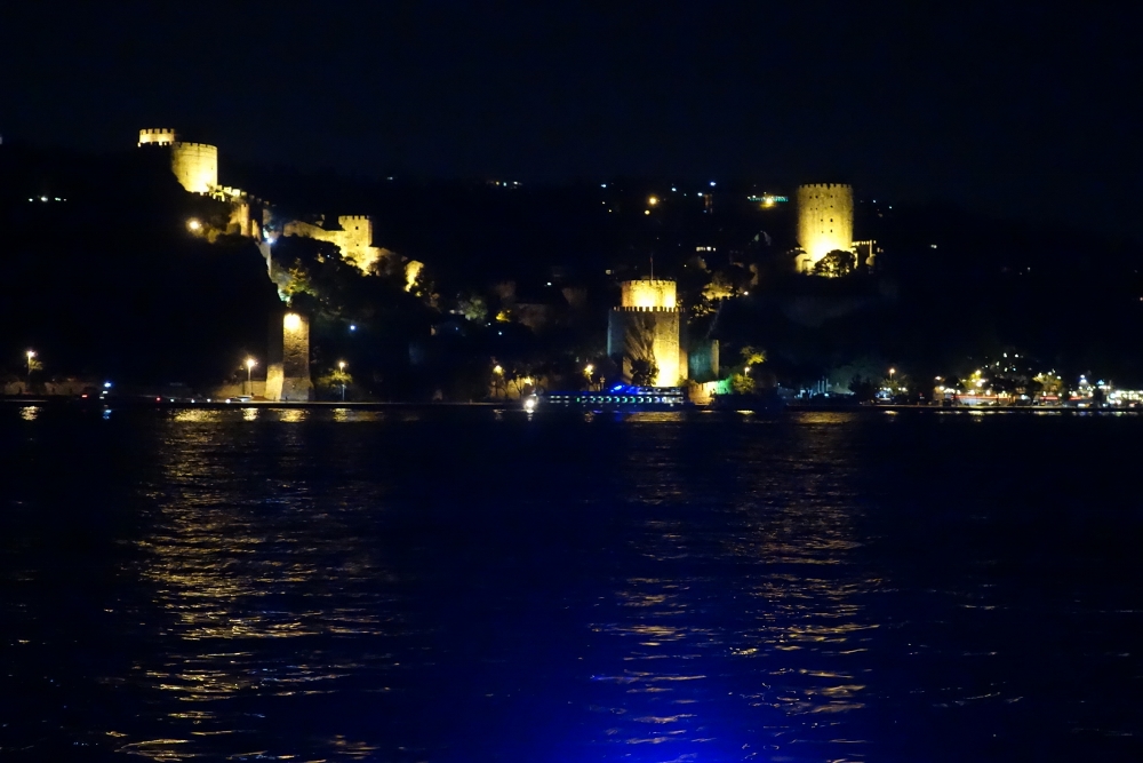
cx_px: 572
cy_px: 382
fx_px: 2096
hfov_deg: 30.5
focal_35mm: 66
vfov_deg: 20.6
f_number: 4
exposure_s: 1/8
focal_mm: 24.7
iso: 6400
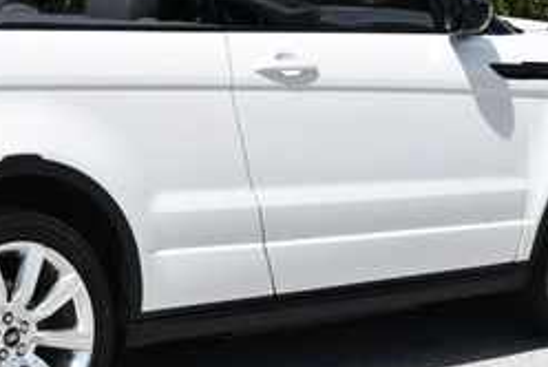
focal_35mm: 155
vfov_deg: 8.9
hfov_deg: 13.2
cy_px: 84
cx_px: 126
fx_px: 2362
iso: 100
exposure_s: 1/250
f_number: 8
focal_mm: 30
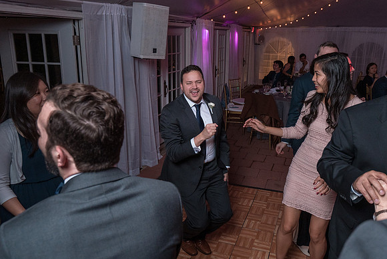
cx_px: 204
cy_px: 128
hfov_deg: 60.6
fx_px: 331
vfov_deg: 42.6
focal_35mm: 31
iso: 2000
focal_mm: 24
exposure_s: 1/100
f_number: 5.6
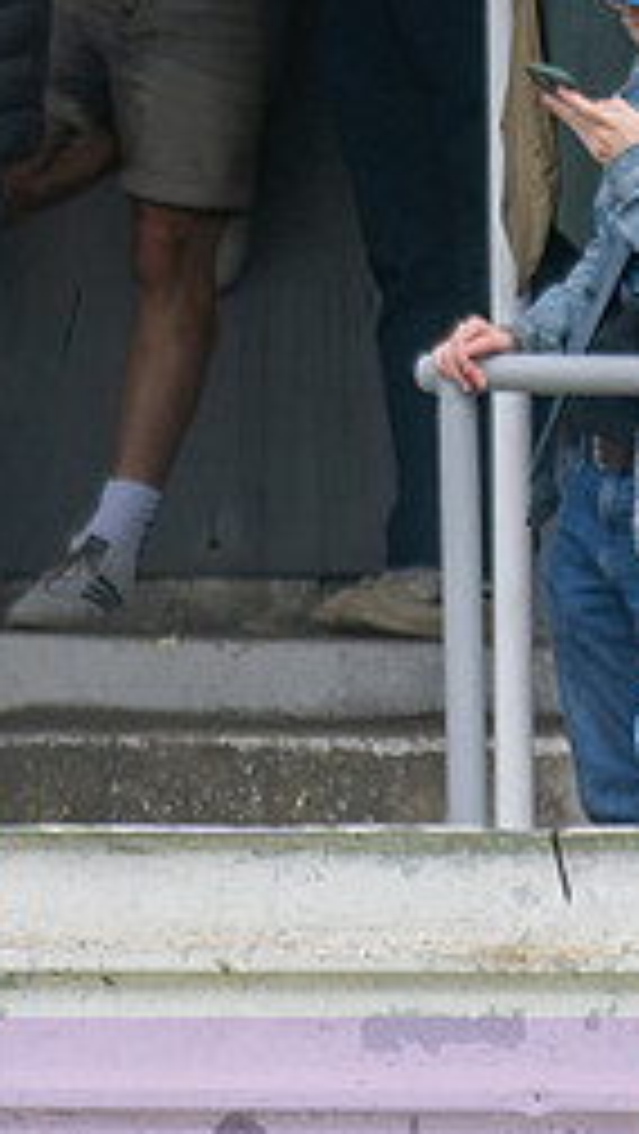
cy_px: 1052
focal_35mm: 1937
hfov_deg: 0.6
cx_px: -1171
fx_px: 58269
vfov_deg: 1.1
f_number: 2.8
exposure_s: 1/1250
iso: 220
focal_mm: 170
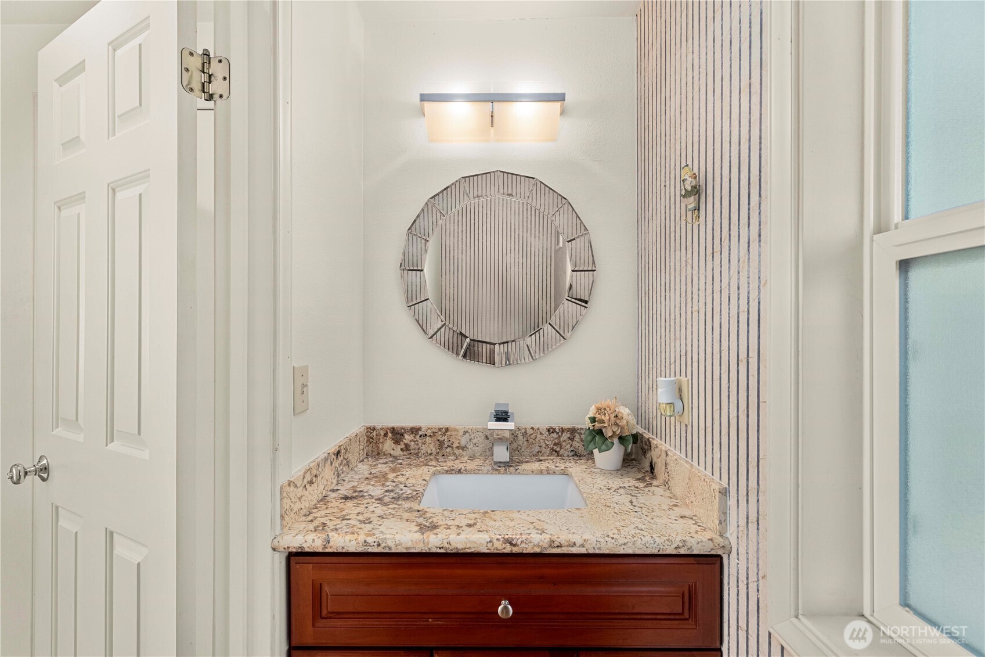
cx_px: 492
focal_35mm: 15
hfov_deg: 100.4
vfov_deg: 77.3
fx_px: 410
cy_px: 328
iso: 800
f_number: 7.1
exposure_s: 1/30
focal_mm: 15
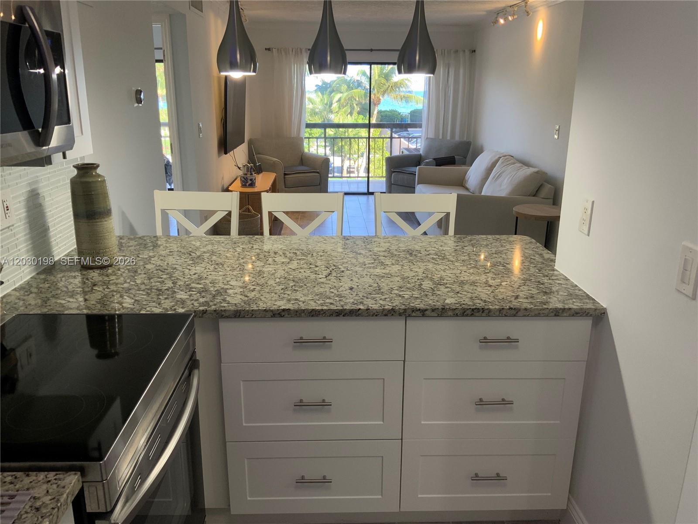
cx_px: 349
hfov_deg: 61.7
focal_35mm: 29
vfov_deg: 48.2
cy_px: 262
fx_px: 585
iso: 32
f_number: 1.8
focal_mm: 3
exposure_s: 1/120
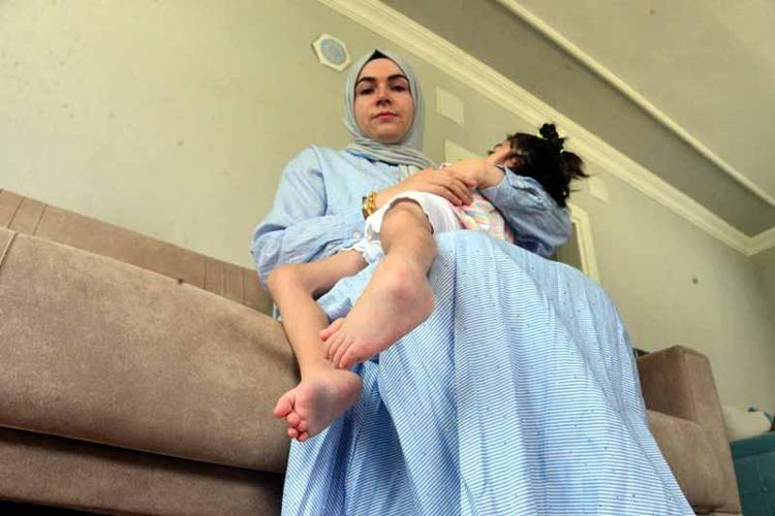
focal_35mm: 28
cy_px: 258
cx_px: 388
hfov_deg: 65.5
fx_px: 603
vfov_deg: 46.4
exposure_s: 1/320
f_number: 9
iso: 5000
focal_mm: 28
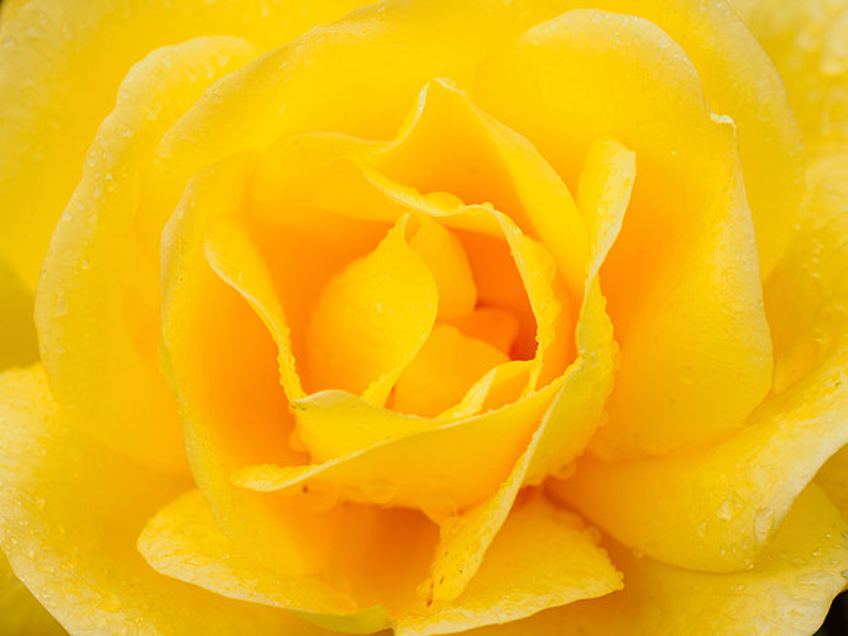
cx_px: 424
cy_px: 318
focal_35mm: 120
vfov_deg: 12.3
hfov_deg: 16.4
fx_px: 2940
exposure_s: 1/160
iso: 200
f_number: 7.1
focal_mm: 60
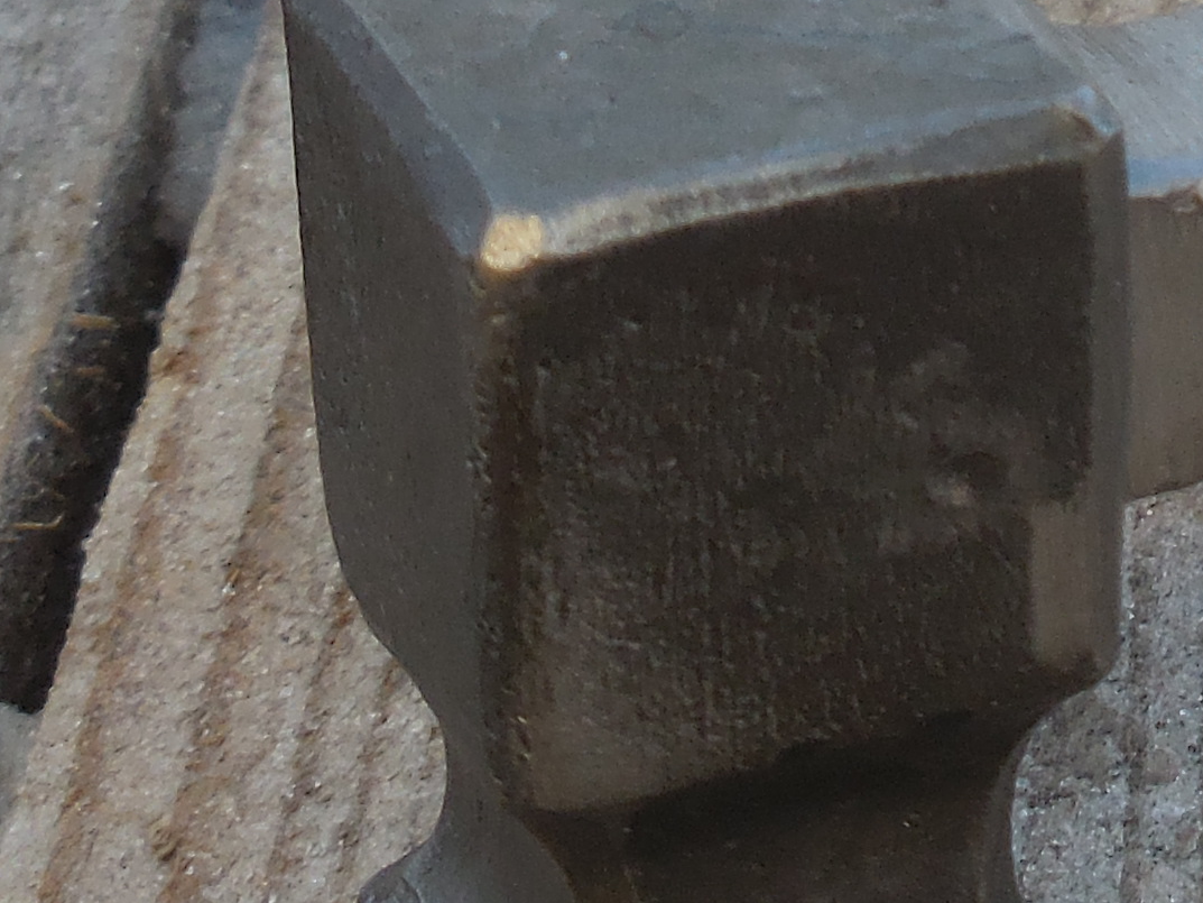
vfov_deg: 5.7
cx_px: 1534
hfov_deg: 7.5
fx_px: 9106
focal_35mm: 262
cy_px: -137
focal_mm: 11
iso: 125
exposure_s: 1/125
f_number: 4.5
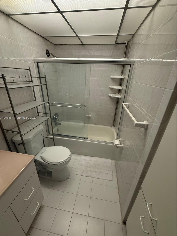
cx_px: 88
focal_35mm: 14
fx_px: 95
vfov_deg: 102.1
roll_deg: -2.7
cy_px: 118
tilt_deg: -24.2
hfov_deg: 85.7
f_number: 2.2
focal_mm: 2.22
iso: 250
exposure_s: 1/120
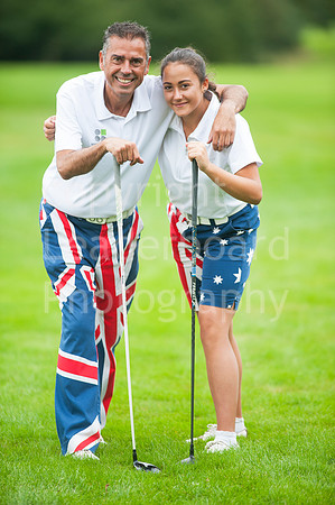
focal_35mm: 300
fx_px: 4197
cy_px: 252
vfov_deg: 6.9
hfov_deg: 4.6
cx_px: 168
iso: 800
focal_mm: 300
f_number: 4
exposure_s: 1/1000
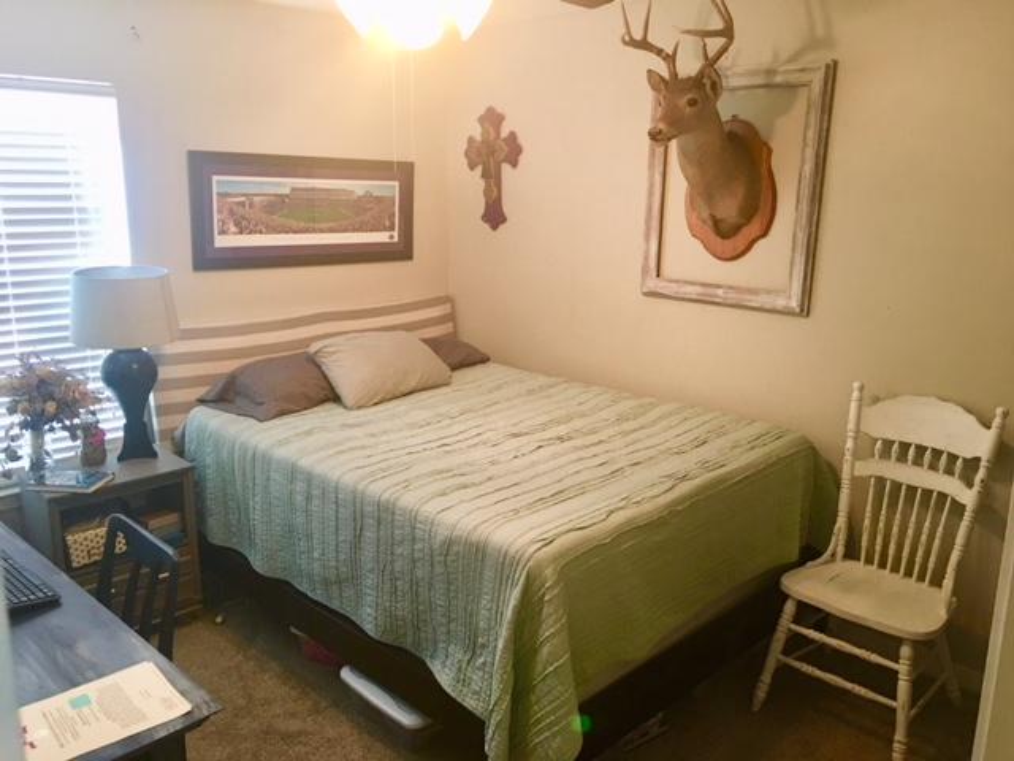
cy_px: 380
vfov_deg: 48.2
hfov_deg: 61.7
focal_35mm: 29
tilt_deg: -12.4
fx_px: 849
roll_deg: -1.2
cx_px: 507
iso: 50
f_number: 2.2
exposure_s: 1/4
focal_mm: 4.15
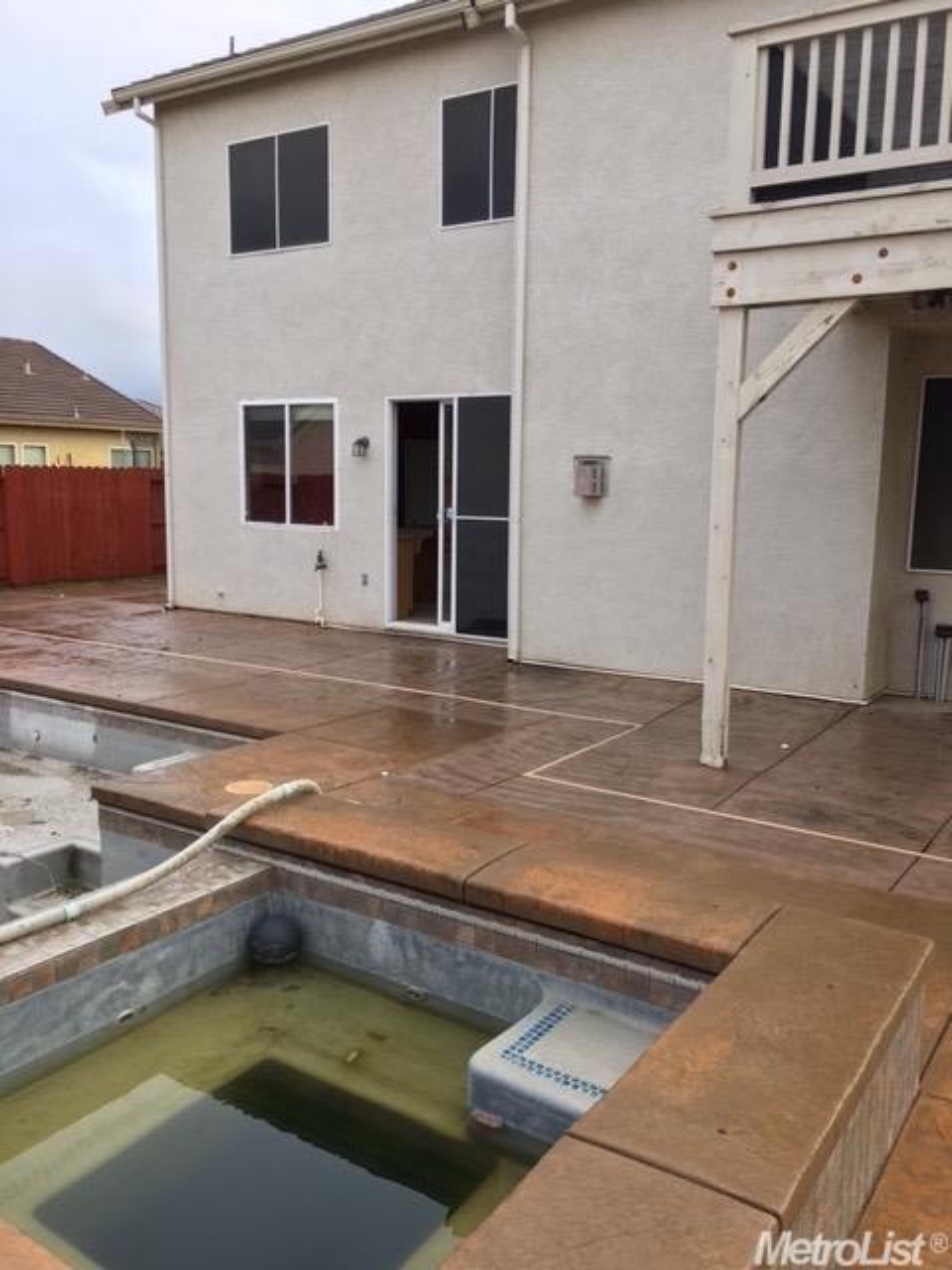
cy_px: 635
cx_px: 476
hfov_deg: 48.2
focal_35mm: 29
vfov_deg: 61.7
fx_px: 1063
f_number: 2.2
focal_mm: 4.15
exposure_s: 1/199
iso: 25
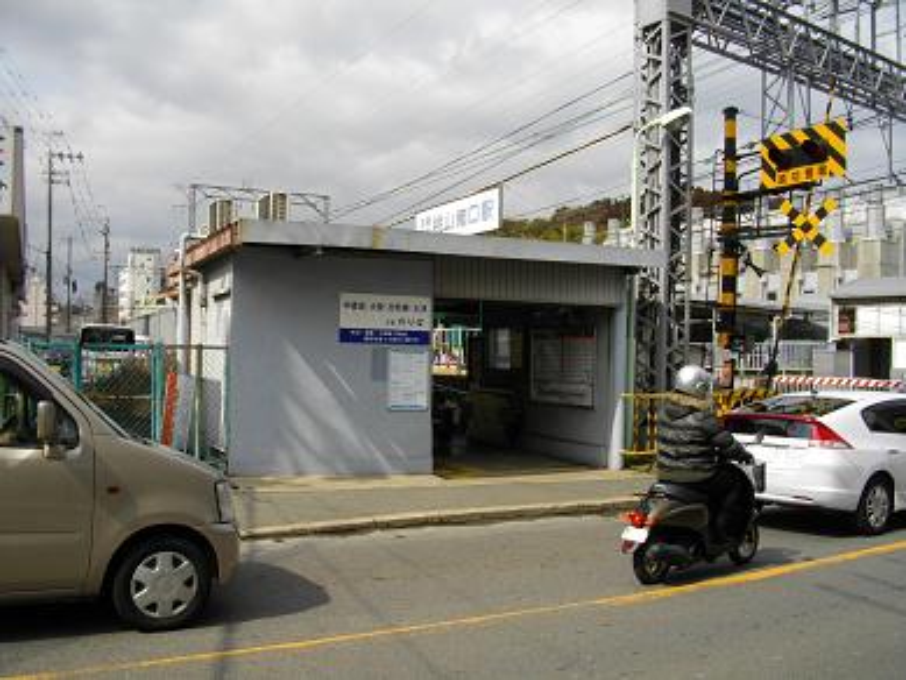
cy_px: 340
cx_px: 453
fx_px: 838
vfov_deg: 44.2
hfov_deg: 56.8
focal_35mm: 32
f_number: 5.5
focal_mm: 5.7
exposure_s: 1/500
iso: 100
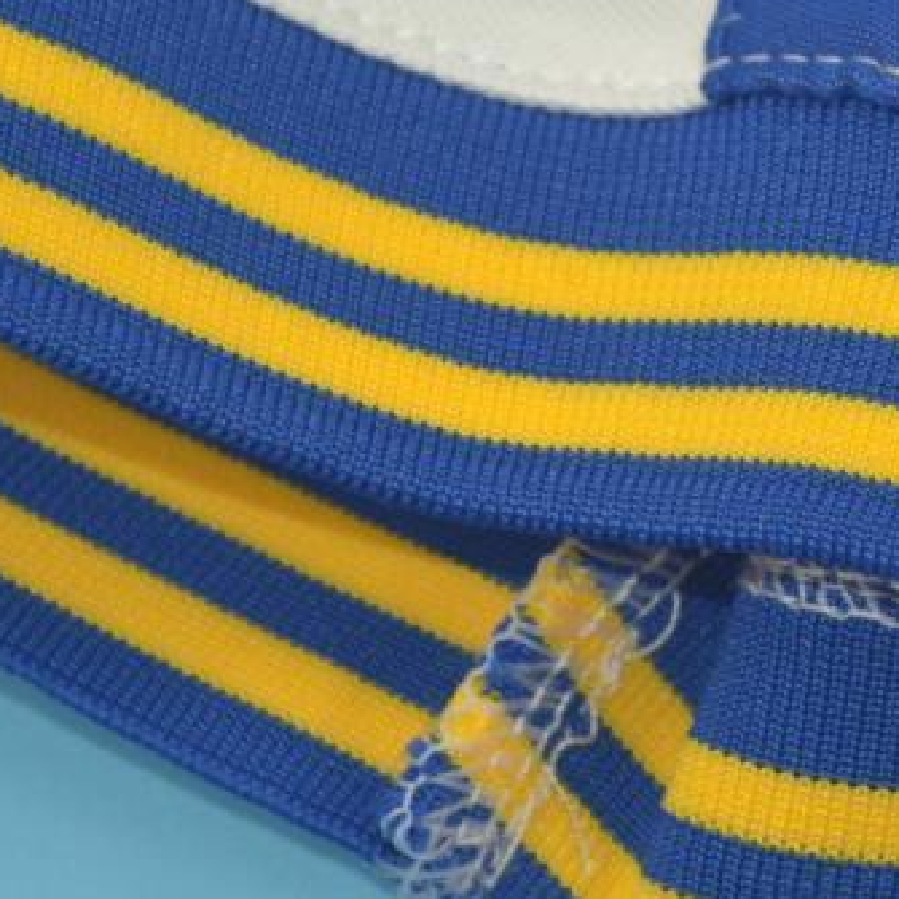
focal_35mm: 197
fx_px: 5788
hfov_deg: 8.8
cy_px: 322
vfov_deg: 8.9
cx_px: 837
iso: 200
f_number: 5.6
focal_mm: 48
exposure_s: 1/80
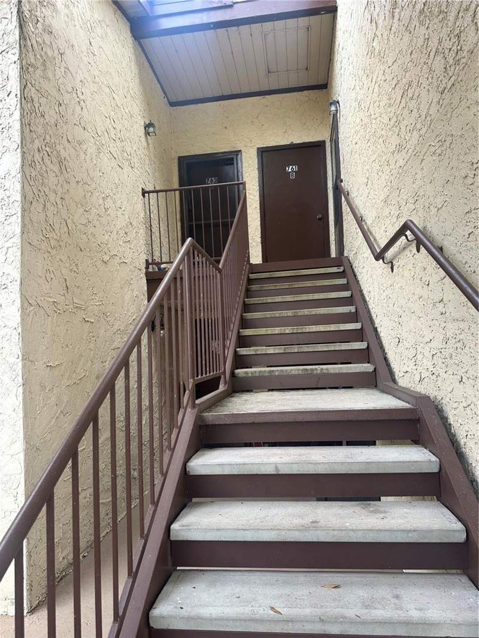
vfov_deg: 71.6
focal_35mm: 24
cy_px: 319
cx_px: 240
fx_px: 443
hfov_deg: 56.8
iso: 50
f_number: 1.78
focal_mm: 6.86
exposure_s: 1/122
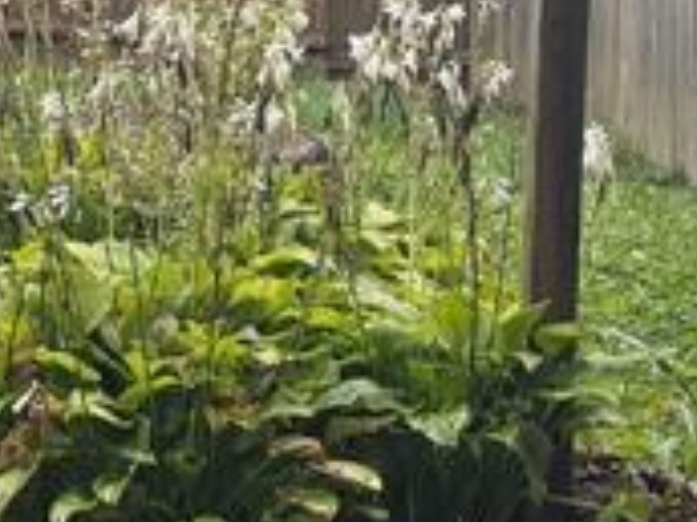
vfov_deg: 10.3
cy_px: 117
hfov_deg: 13.5
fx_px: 2879
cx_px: -65
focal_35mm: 143
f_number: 1.78
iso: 100
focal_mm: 6.76
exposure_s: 1/649
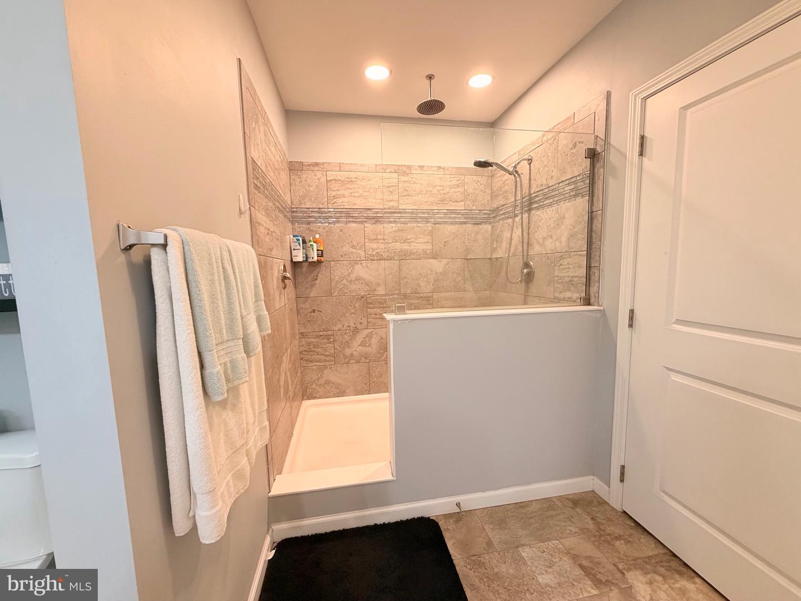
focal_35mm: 14
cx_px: 400
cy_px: 300
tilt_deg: -6.6
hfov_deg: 102.1
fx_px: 324
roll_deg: +2.3
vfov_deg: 85.7
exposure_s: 1/60
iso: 200
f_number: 2.2
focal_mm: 2.22
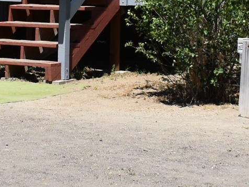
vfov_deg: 8.2
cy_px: 28
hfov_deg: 10.9
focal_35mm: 181
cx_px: 90
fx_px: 1303
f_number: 9
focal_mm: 20
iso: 100
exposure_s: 1/320
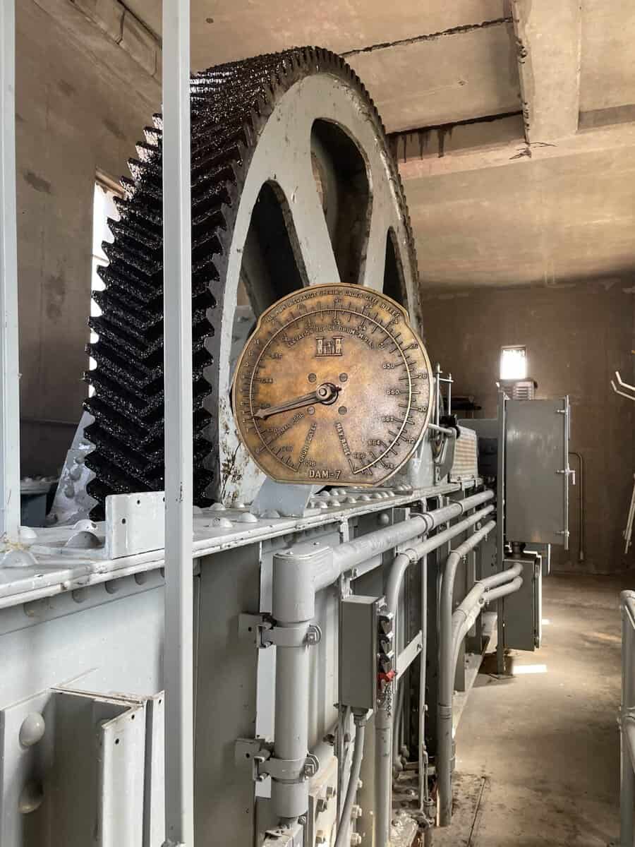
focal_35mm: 26
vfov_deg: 67.3
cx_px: 318
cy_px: 424
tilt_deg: +5.1
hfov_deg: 53.1
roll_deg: -1.6
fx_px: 636
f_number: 1.6
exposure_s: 1/110
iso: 125
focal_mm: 4.2
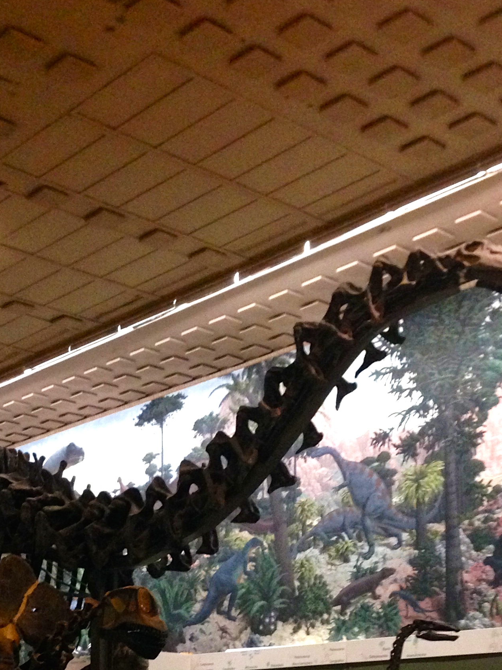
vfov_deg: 28.9
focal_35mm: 64
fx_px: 1238
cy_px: 619
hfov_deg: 22.8
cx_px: 147
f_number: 2.4
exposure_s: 1/20
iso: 250
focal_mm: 4.12
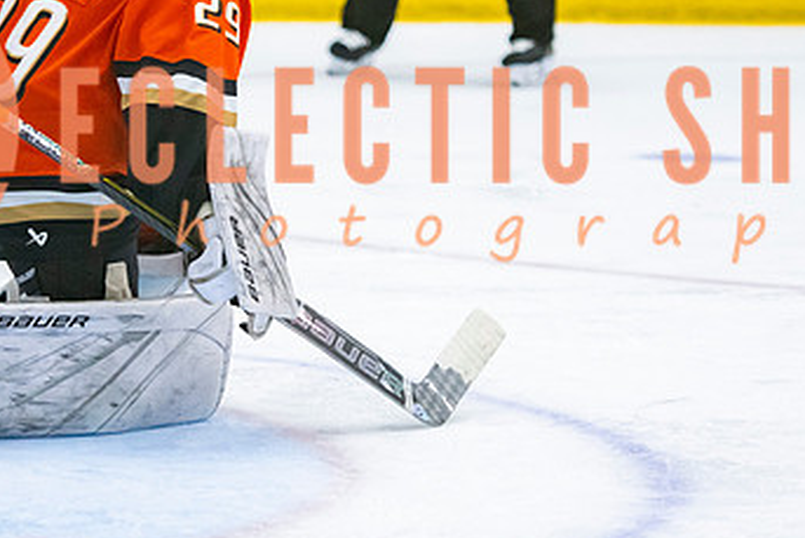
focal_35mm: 285
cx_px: 248
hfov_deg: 7.2
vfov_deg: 4.8
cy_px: 104
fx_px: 6375
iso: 2500
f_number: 3.2
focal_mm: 110
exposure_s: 1/640
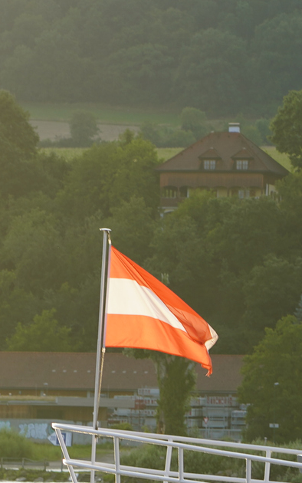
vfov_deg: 5.8
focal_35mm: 360
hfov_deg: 3.6
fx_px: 4739
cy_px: 461
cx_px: -77
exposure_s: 1/160
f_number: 5
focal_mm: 105
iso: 100
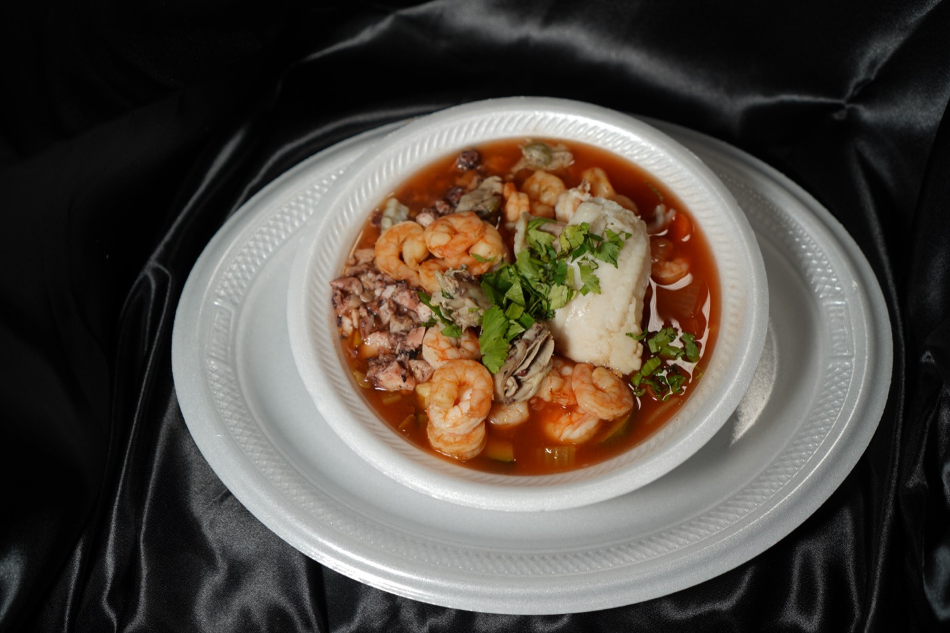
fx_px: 1398
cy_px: 316
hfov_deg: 37.5
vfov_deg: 25.5
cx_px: 475
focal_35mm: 53
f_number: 4
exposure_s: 1/200
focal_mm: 53
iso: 80
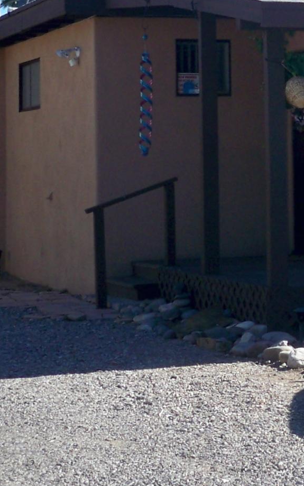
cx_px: 463
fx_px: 1604
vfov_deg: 17.2
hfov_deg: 10.4
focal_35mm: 121
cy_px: 123
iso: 64
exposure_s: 1/640
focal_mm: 6.3
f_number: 3.1
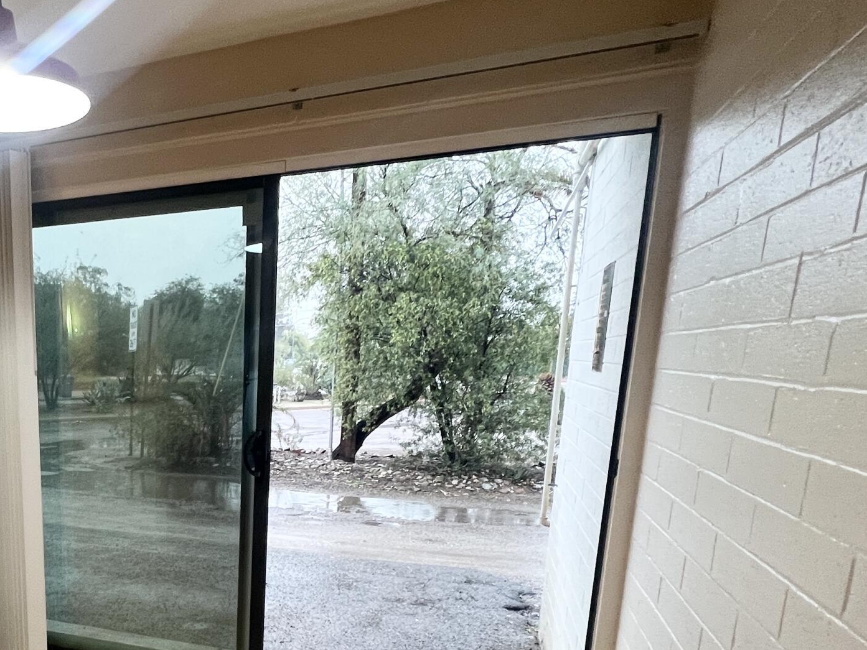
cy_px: 518
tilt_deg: -12.8
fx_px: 701
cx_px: 105
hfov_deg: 55.9
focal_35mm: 28
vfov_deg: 47.1
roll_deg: +0.0
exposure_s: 1/60
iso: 200
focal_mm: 1.57
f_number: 1.8
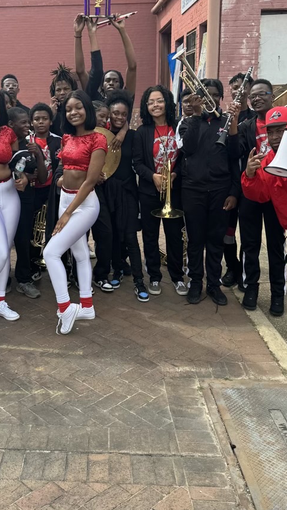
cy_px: 224
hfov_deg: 30.2
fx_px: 527
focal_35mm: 39
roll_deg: +2.8
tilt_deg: -13.9
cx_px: 93
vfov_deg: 51.5
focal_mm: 6.76
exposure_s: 1/1818
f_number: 1.78
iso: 80
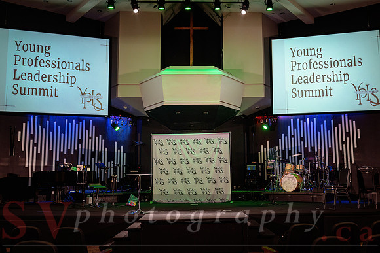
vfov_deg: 34.3
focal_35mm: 39
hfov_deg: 49.5
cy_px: 113
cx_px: 210
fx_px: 411
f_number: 2.8
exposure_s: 1/160
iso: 1000
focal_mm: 34
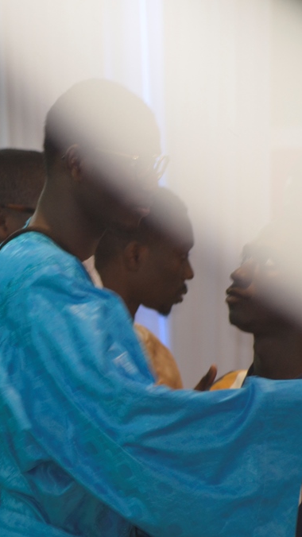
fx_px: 10155
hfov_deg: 1.7
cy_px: 268
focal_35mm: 713
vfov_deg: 3.0
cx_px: -66
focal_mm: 300
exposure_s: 1/50
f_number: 5.6
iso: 640
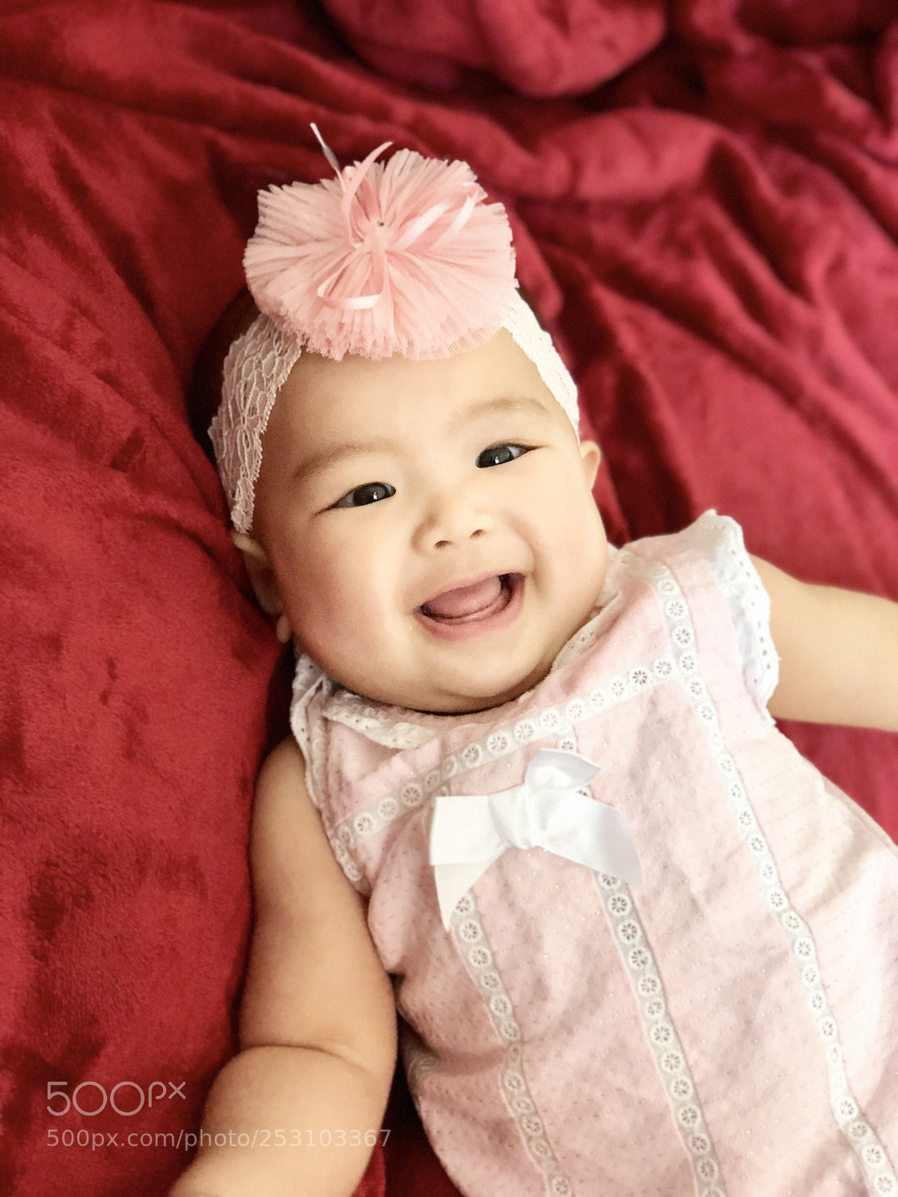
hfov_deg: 28.0
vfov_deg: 36.8
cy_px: 598
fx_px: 1799
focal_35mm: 52
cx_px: 449
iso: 500
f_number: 2.4
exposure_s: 1/50
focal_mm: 6
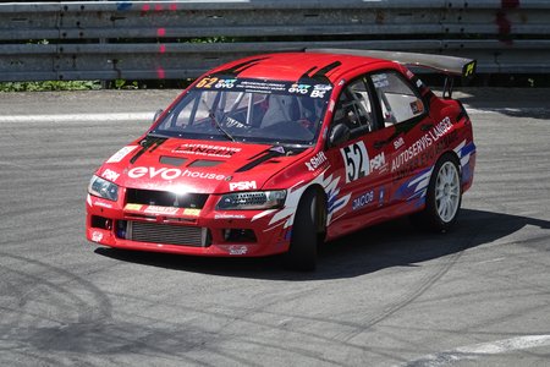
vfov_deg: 4.2
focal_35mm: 330
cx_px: 275
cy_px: 184
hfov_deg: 6.2
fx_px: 5041
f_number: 4
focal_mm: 120.91
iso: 125
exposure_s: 1/800
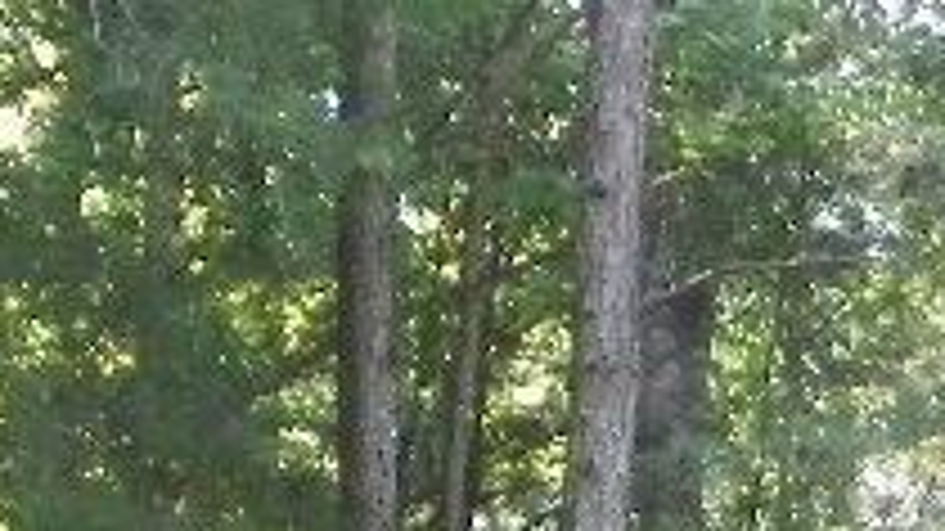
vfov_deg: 6.0
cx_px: 819
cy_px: 2007
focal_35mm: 173
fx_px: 4334
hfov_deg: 12.4
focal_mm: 4.6
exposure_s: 1/125
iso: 160
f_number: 2.8
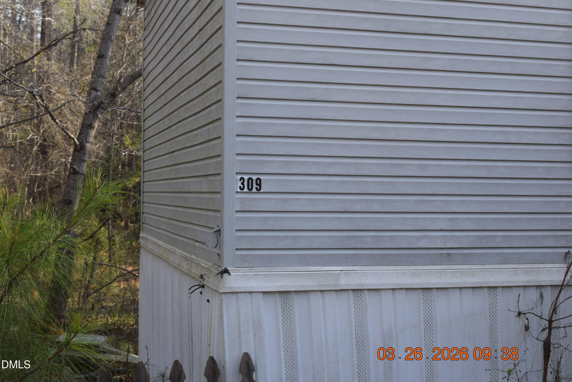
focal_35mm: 54
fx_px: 859
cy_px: 191
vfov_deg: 25.1
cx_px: 286
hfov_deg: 36.8
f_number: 8
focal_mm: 36
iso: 280
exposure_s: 1/250
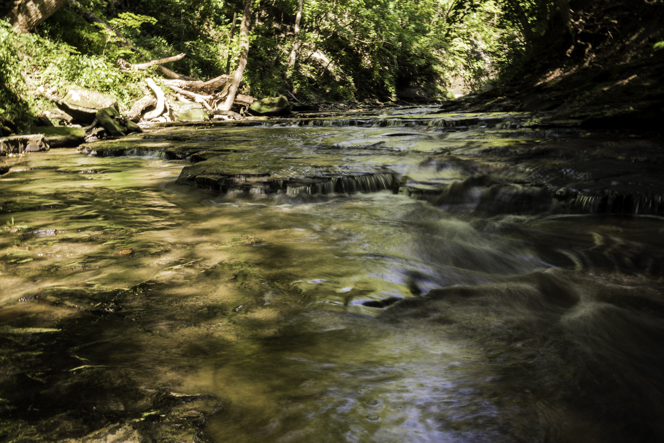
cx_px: 332
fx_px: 701
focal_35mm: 38
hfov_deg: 50.7
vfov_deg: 35.1
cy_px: 222
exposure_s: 1/1.67
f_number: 22
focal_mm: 38
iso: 100
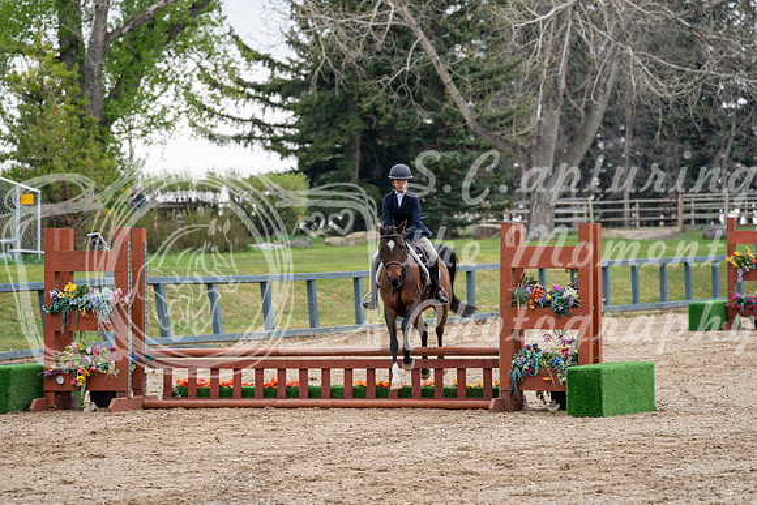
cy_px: 252
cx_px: 378
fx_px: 4038
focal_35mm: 192
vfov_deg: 7.2
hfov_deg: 10.7
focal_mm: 192
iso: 125
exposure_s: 1/200
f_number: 5.6
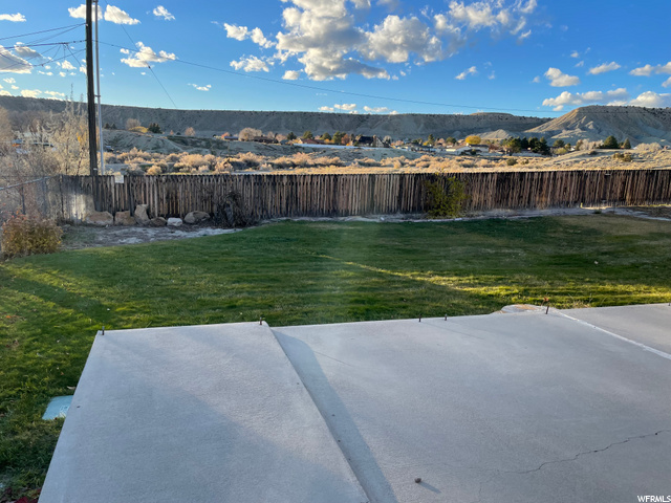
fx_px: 504
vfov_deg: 53.1
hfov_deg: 67.3
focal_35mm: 26
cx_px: 336
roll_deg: -2.9
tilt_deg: -10.6
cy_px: 252
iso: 32
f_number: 1.6
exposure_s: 1/955
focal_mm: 4.2
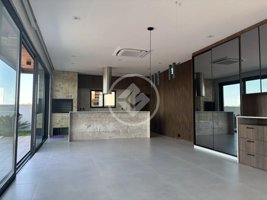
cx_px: 134
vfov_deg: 53.1
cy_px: 100
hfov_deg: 67.3
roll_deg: +0.4
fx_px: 201
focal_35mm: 26
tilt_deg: +3.6
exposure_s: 1/128
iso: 32
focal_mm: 5.96
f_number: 1.6
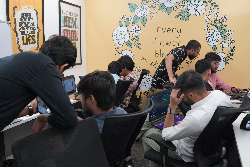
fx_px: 257
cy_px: 84
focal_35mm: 37
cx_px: 125
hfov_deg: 51.9
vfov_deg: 35.9
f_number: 4
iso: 3200
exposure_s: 1/160
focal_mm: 37
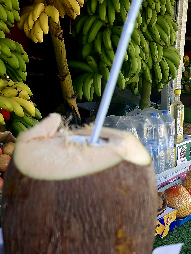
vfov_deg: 31.6
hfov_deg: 23.5
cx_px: 186
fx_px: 441
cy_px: 191
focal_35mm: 60
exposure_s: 1/175
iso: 50
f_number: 1.8
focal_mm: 5.54
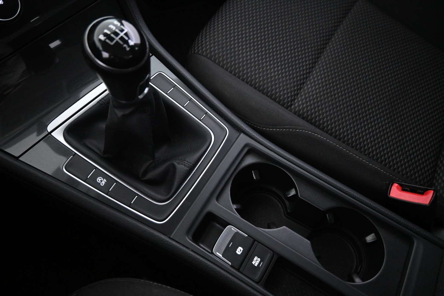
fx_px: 296
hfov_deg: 73.7
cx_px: 222
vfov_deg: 53.1
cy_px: 148
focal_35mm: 24
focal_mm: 16
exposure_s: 1/40
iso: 4000
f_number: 3.5
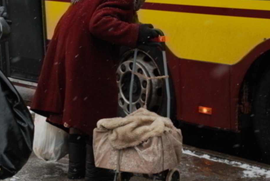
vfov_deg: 11.4
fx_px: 909
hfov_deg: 16.9
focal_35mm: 121
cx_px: 106
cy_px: 78
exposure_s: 1/180
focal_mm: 58
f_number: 5
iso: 1000
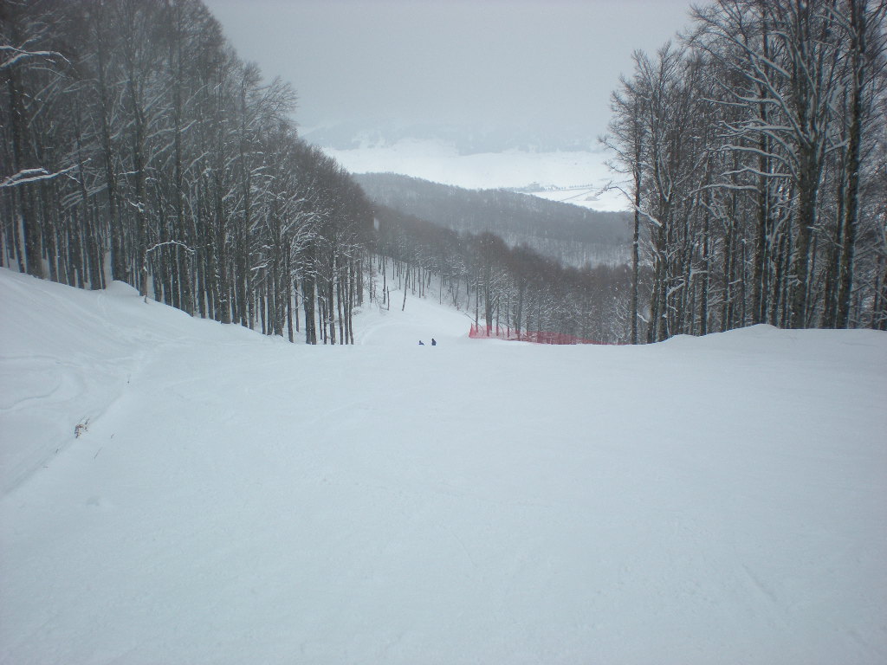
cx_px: 444
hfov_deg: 49.0
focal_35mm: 38
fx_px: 974
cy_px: 332
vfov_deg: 37.7
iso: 64
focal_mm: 6.3
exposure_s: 1/270
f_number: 4.6
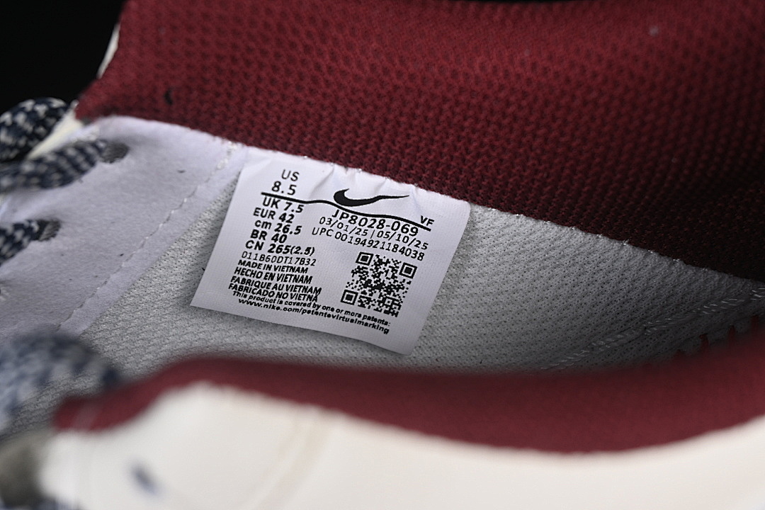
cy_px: 255
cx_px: 382
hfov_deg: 27.0
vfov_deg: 18.2
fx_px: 1594
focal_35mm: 75
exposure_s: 1/80
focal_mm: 50
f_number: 7.1
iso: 160
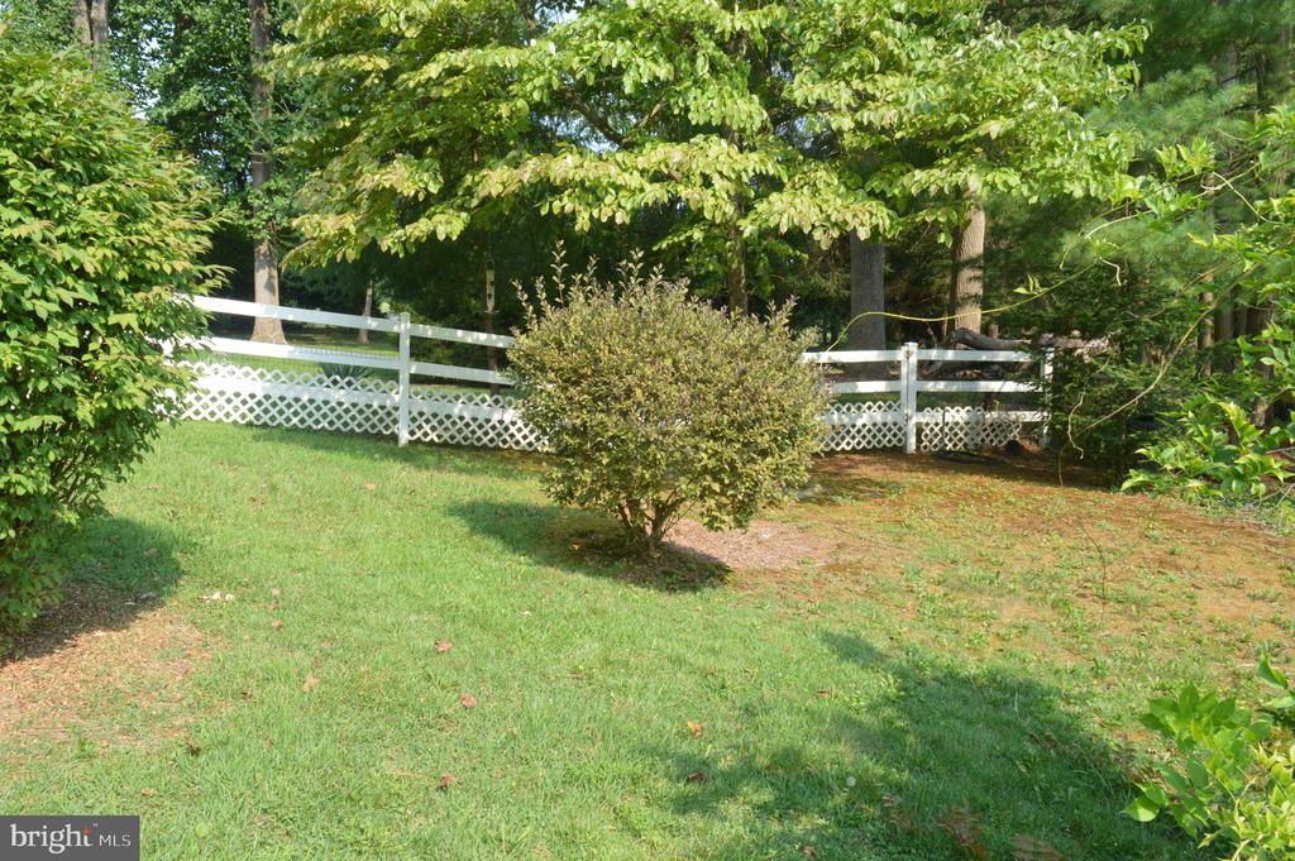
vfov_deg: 47.9
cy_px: 430
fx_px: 970
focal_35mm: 27
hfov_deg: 67.4
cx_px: 648
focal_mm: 18
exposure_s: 1/200
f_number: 16
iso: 800
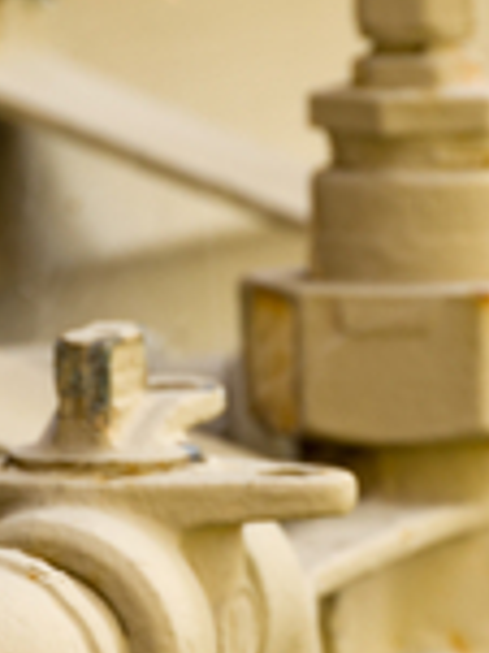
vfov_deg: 2.9
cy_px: 333
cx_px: 160
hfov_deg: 2.1
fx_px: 13052
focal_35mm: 692
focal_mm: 170
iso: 100
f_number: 11
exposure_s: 1/6
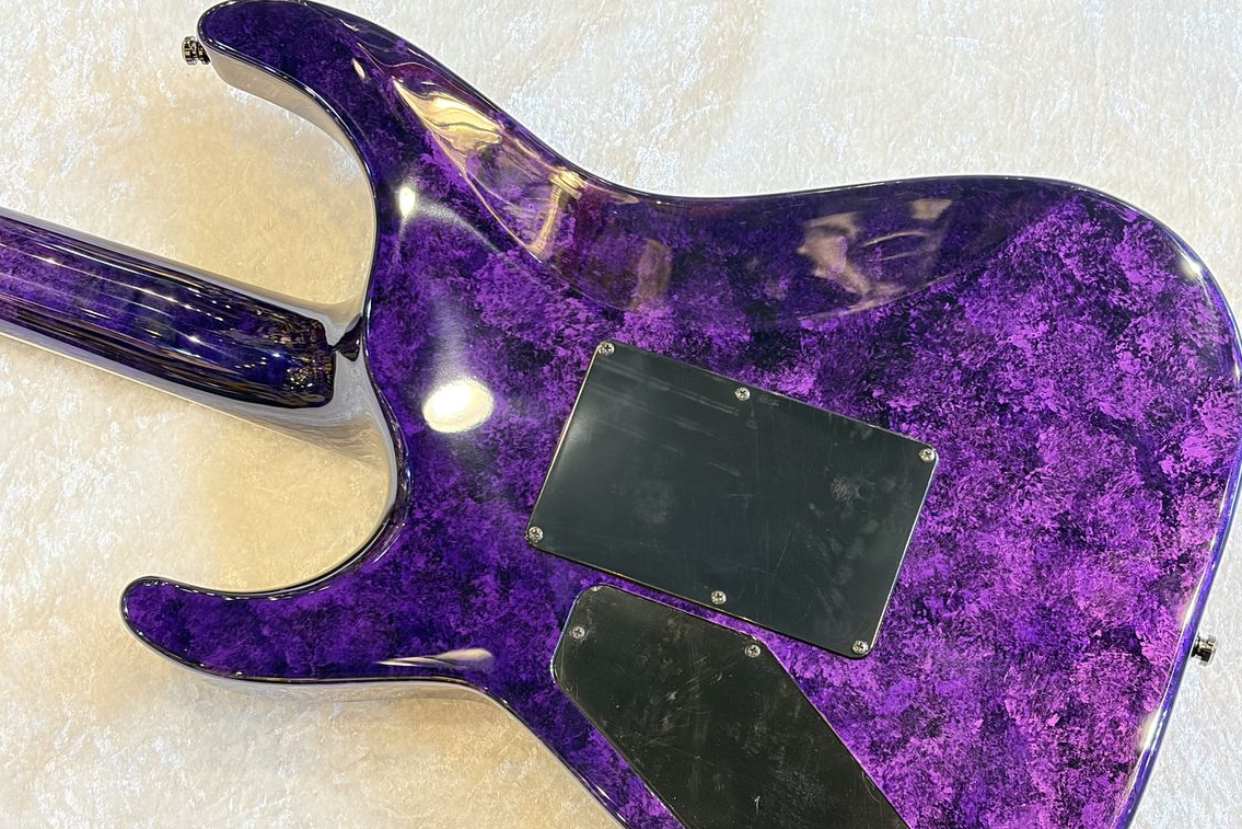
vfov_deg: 22.2
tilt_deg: -72.0
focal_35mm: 61
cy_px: 492
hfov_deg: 32.9
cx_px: 668
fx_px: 2105
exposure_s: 1/40
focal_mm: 5.96
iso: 250
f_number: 1.6
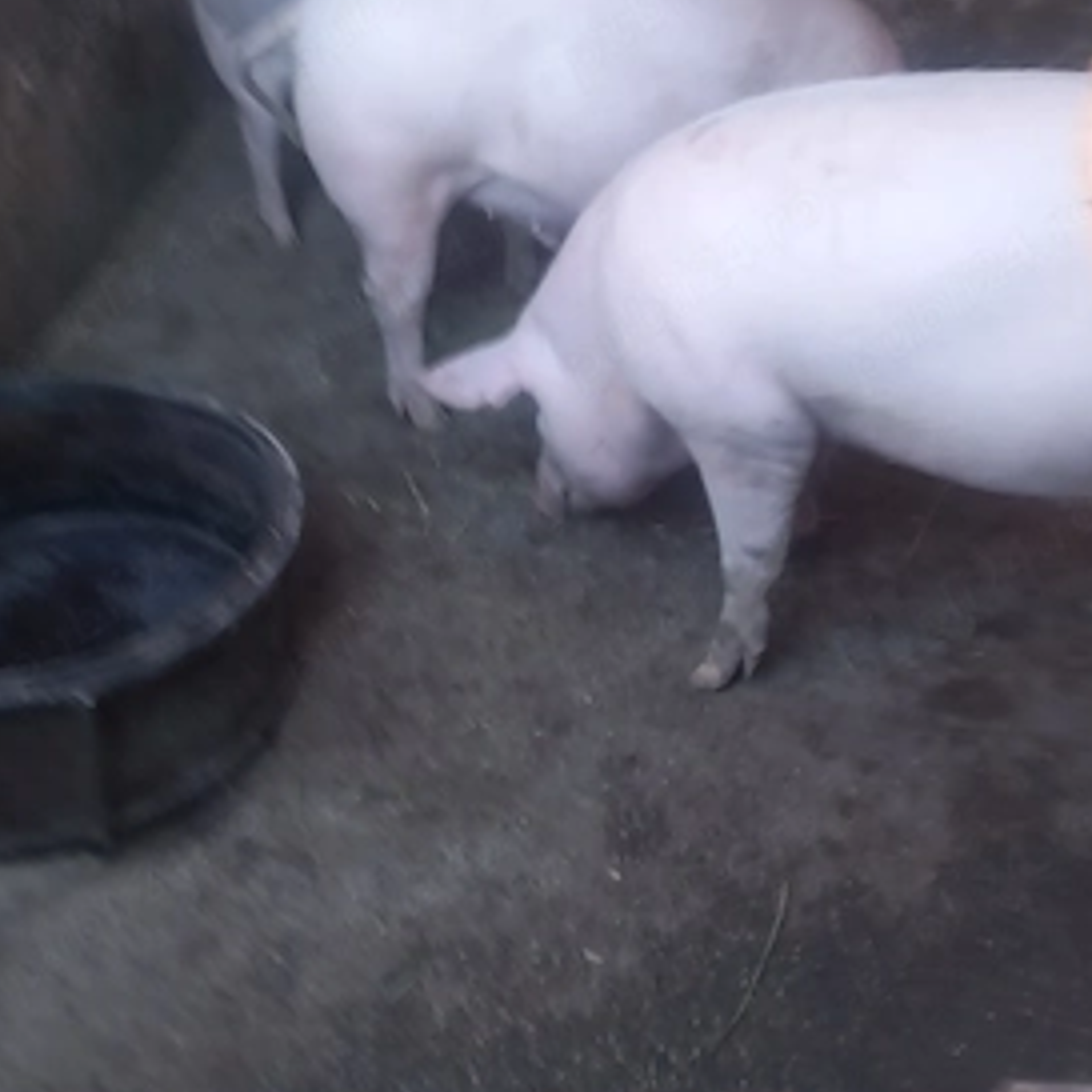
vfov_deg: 46.4
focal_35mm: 35
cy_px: 352
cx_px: 552
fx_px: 1249
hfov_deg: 47.2
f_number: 1.8
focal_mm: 4
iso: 125
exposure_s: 1/50
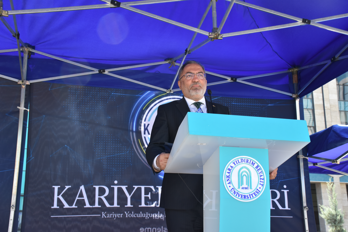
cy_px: 116
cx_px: 174
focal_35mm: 45
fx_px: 435
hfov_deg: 43.6
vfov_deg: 29.9
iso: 1000
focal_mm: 30
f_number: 9
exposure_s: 1/320
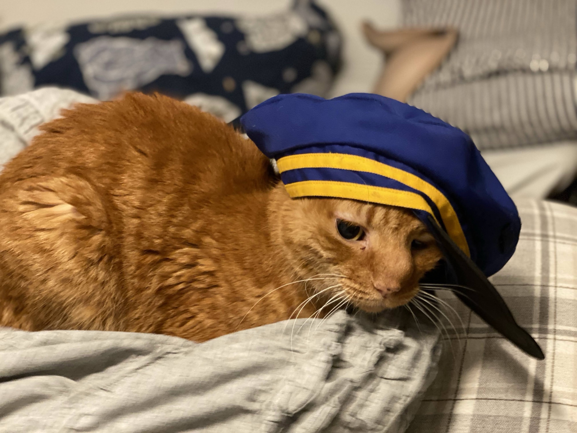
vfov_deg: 28.0
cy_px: 216
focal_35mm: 52
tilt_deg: -35.1
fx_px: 867
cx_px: 288
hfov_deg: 36.8
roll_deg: +5.7
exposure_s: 1/17
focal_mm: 6
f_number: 2
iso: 400
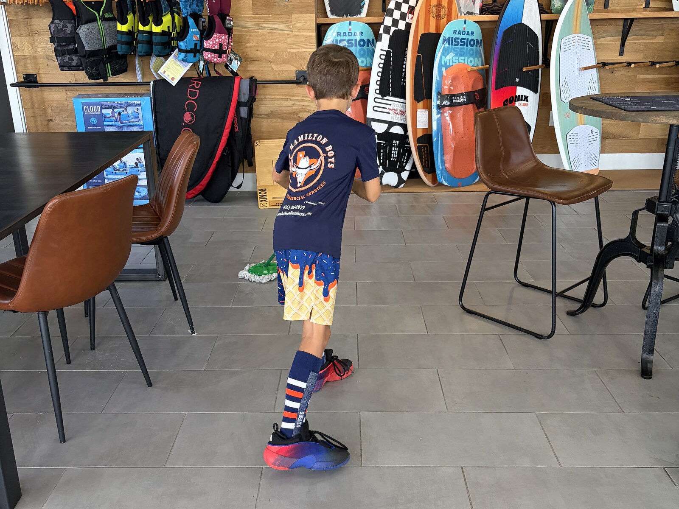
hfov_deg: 67.3
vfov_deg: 53.1
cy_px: 254
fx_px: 510
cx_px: 340
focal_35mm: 26
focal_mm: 5.96
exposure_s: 1/232
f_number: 1.6
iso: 125
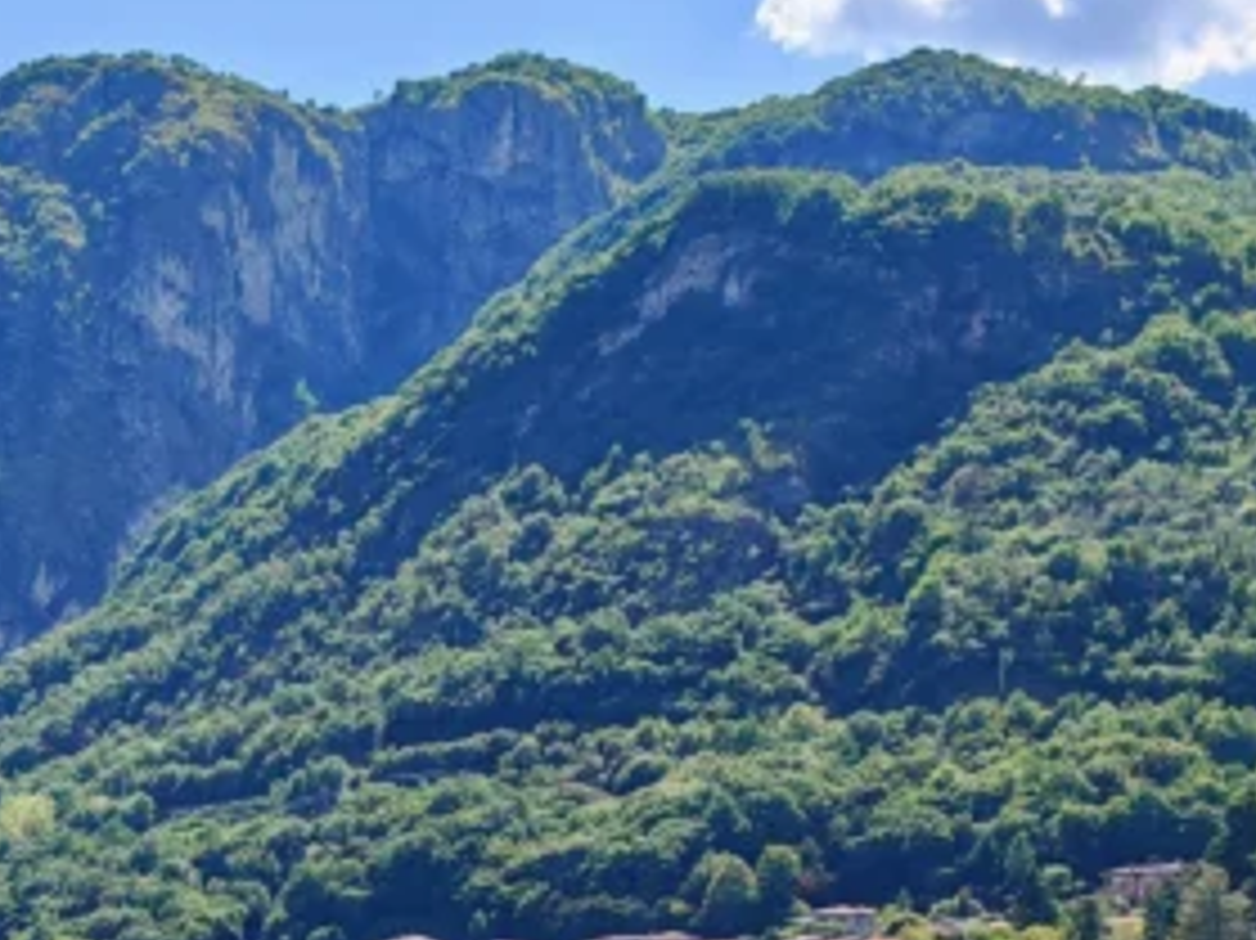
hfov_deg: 18.1
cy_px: 1138
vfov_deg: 14.4
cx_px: -522
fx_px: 3591
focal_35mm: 99
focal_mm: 6.83
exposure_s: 1/1700
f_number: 2
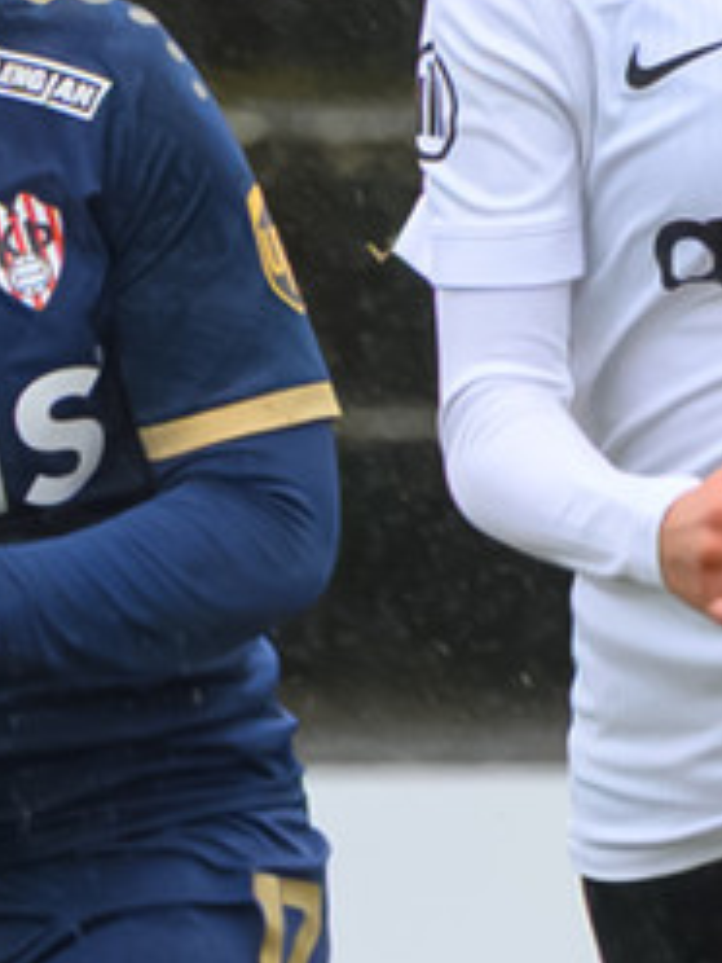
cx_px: 827
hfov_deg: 0.4
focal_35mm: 4133
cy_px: 436
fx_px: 114938
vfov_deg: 0.5
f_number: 6
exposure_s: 1/800
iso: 3600
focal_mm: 460
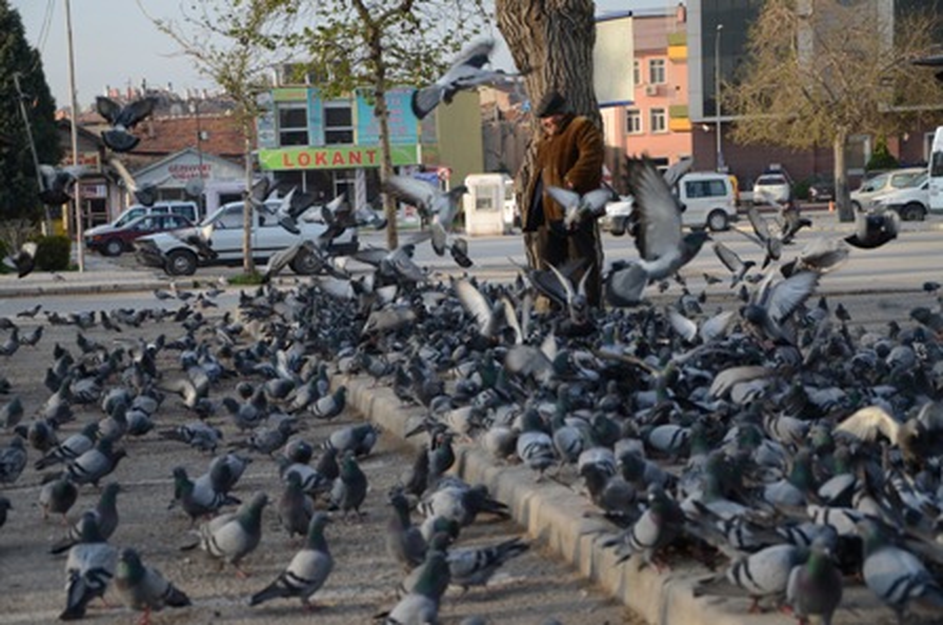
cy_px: 312
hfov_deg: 23.4
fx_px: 2275
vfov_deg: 15.6
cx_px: 472
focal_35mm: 87
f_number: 5.3
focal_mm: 58
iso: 250
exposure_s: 1/500
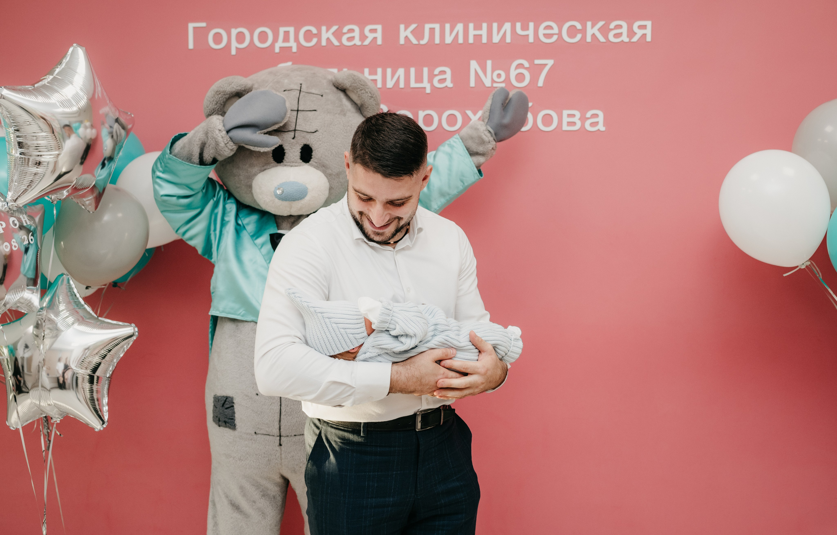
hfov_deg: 53.3
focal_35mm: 36
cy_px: 280
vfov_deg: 35.6
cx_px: 429
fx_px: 834
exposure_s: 1/160
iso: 640
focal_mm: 35
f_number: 4
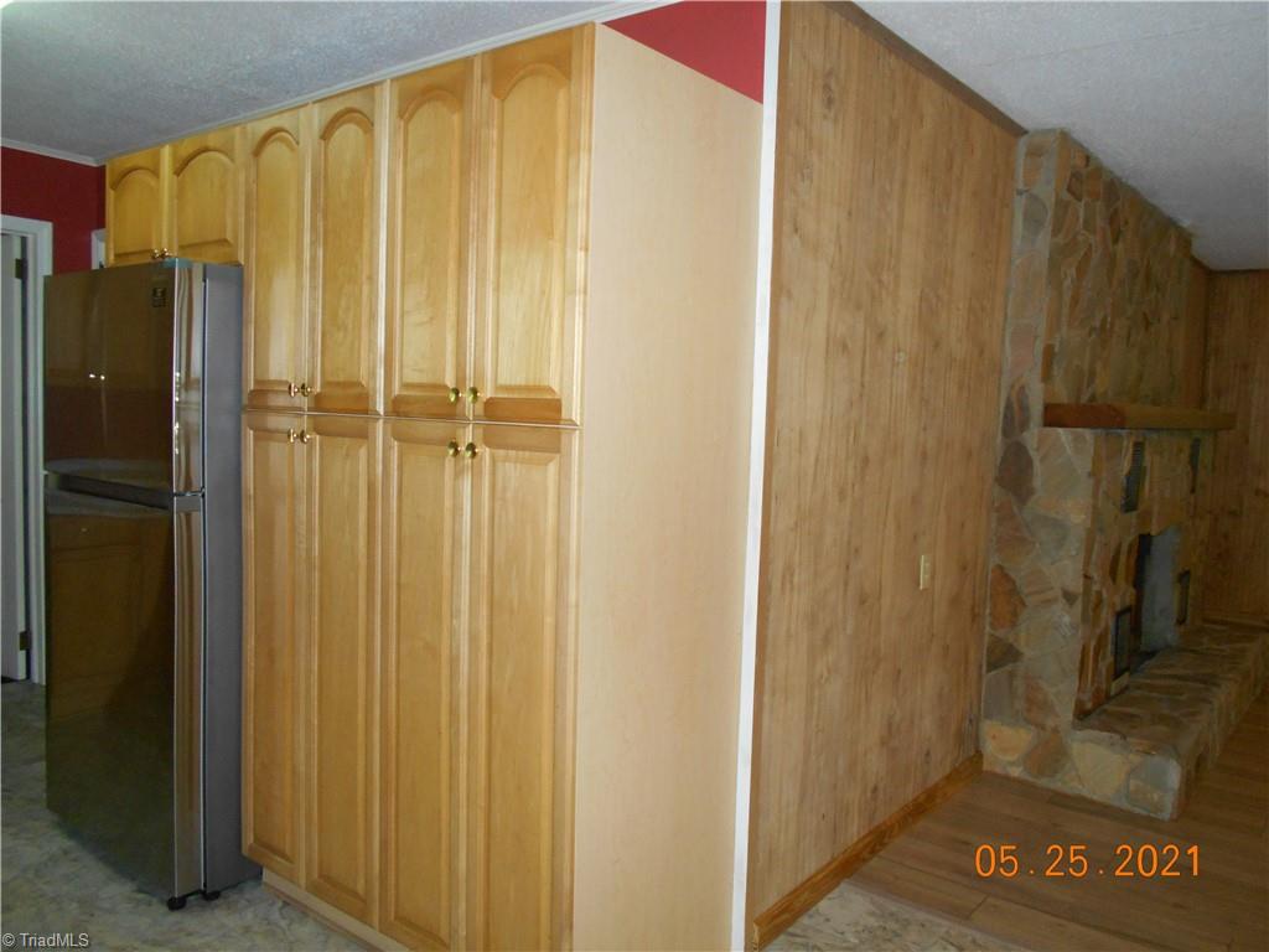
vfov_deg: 53.1
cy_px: 476
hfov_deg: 67.3
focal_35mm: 26
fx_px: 953
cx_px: 634
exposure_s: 1/25
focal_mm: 4.6
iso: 320
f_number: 3.2
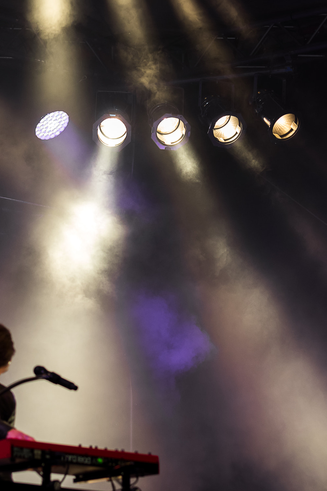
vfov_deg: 10.1
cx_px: 164
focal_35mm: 203
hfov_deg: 6.8
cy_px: 177
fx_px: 2765
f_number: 3.5
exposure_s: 1/180
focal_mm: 100
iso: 800
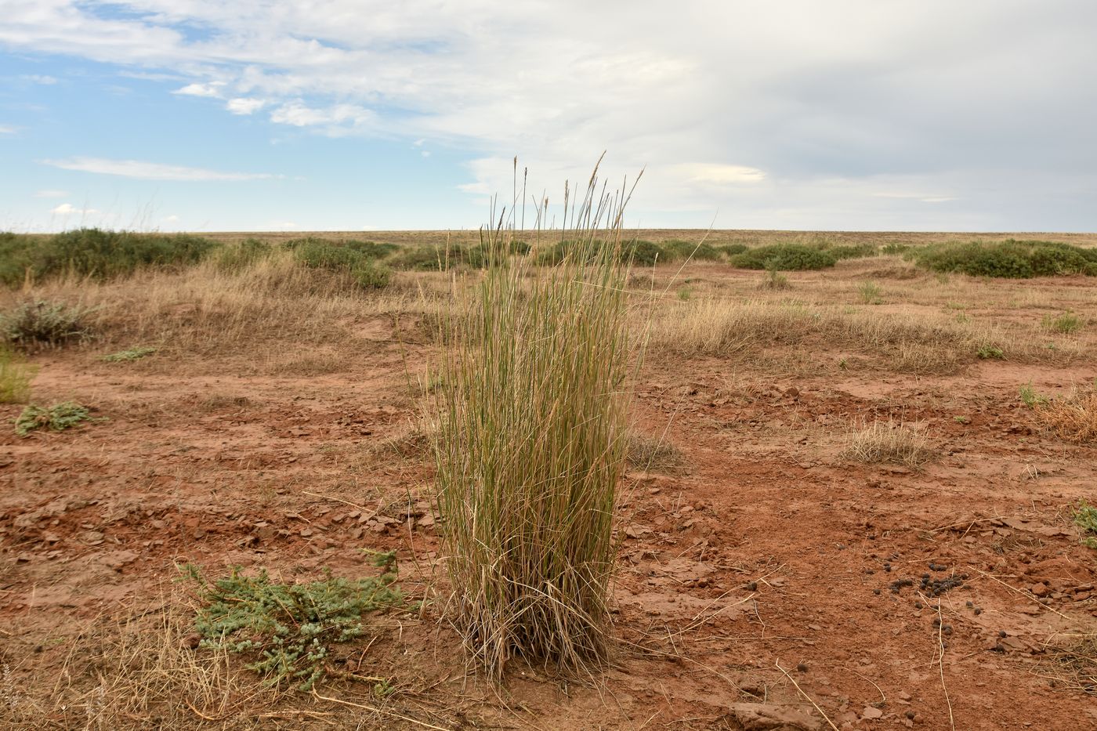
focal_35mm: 36
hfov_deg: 53.1
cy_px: 366
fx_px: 1097
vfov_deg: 36.9
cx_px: 548
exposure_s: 1/400
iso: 250
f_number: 10
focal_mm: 24
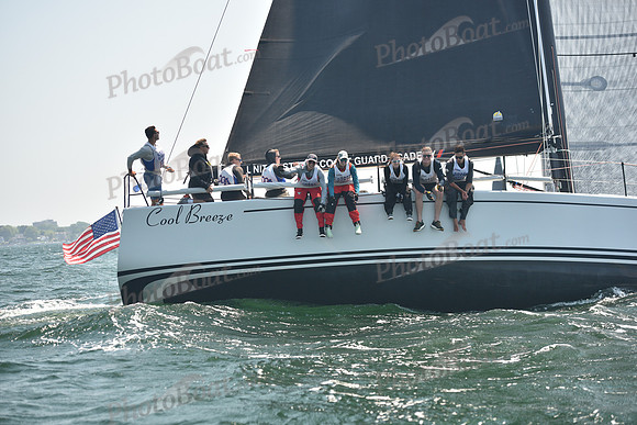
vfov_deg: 15.9
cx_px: 318
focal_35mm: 86
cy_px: 212
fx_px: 1522
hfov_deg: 23.6
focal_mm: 86
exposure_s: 1/640
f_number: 3.2
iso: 250
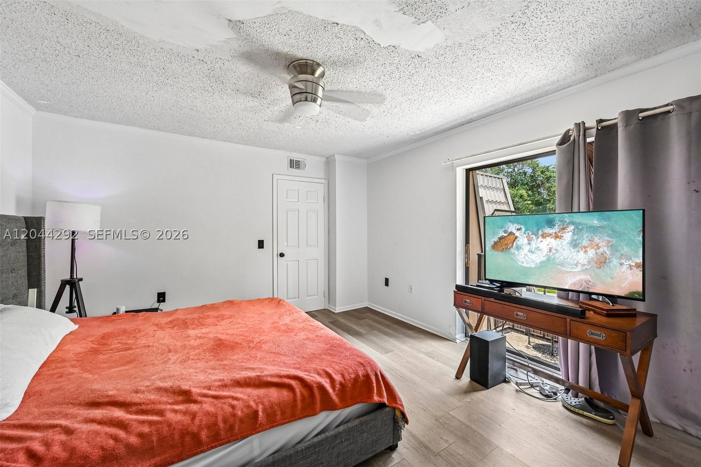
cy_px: 234
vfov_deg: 81.2
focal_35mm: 14
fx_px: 273
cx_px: 350
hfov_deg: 104.3
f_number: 8
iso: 2500
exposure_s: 1/125
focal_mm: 14
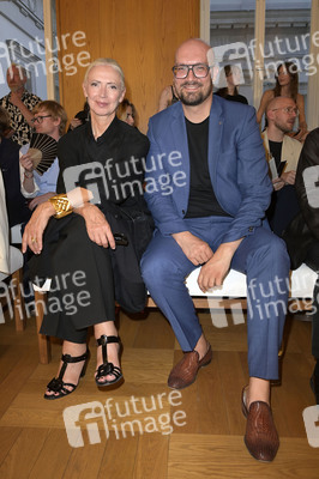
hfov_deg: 44.9
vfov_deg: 63.7
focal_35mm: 29
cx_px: 160
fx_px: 386
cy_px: 240
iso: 1250
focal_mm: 29
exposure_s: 1/160
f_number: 5.6
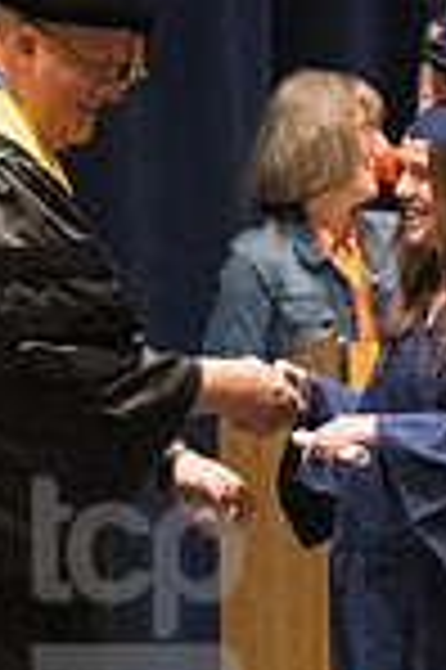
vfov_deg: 3.4
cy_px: 598
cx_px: 137
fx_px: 11361
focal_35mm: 610
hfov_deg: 2.2
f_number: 4.5
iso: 8000
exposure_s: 1/250
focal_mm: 135
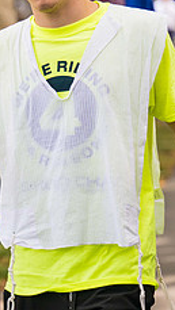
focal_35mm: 204
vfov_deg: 10.5
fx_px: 1681
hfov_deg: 5.9
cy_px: 85
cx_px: -76
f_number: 2.8
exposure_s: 1/1000
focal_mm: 77
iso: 360
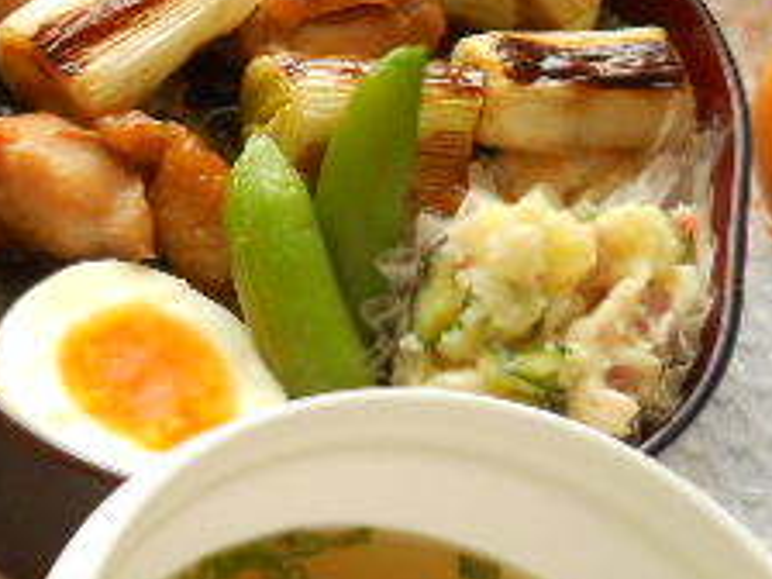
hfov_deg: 15.8
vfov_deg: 12.5
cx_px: -296
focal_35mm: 117
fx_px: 2609
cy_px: 28
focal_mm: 7.2
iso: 140
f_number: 3.9
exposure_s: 1/30
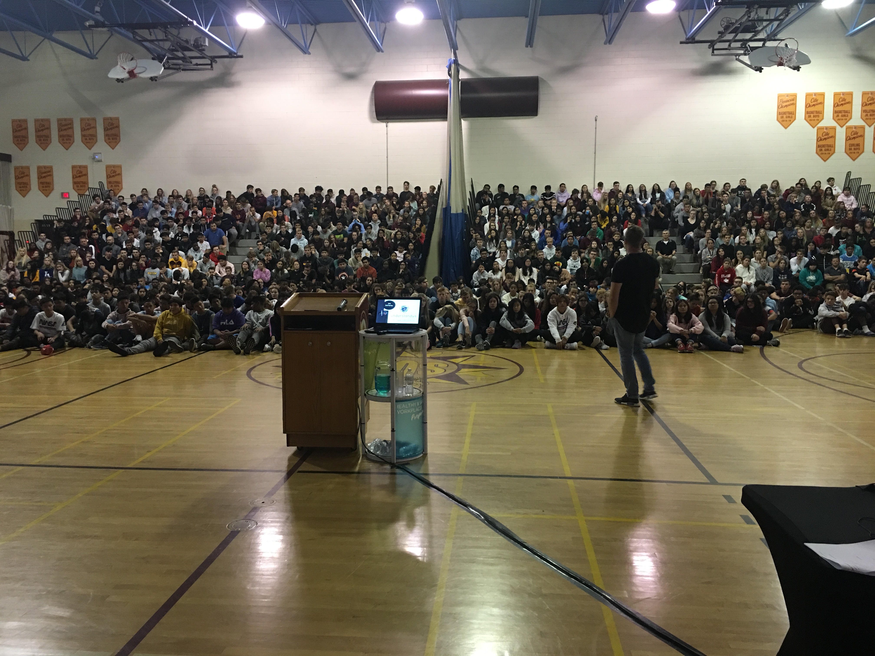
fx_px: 733
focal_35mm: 29
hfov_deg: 61.7
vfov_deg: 48.2
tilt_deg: -5.9
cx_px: 438
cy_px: 328
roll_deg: -0.3
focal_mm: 4.15
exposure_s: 1/15
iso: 80
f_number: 2.2
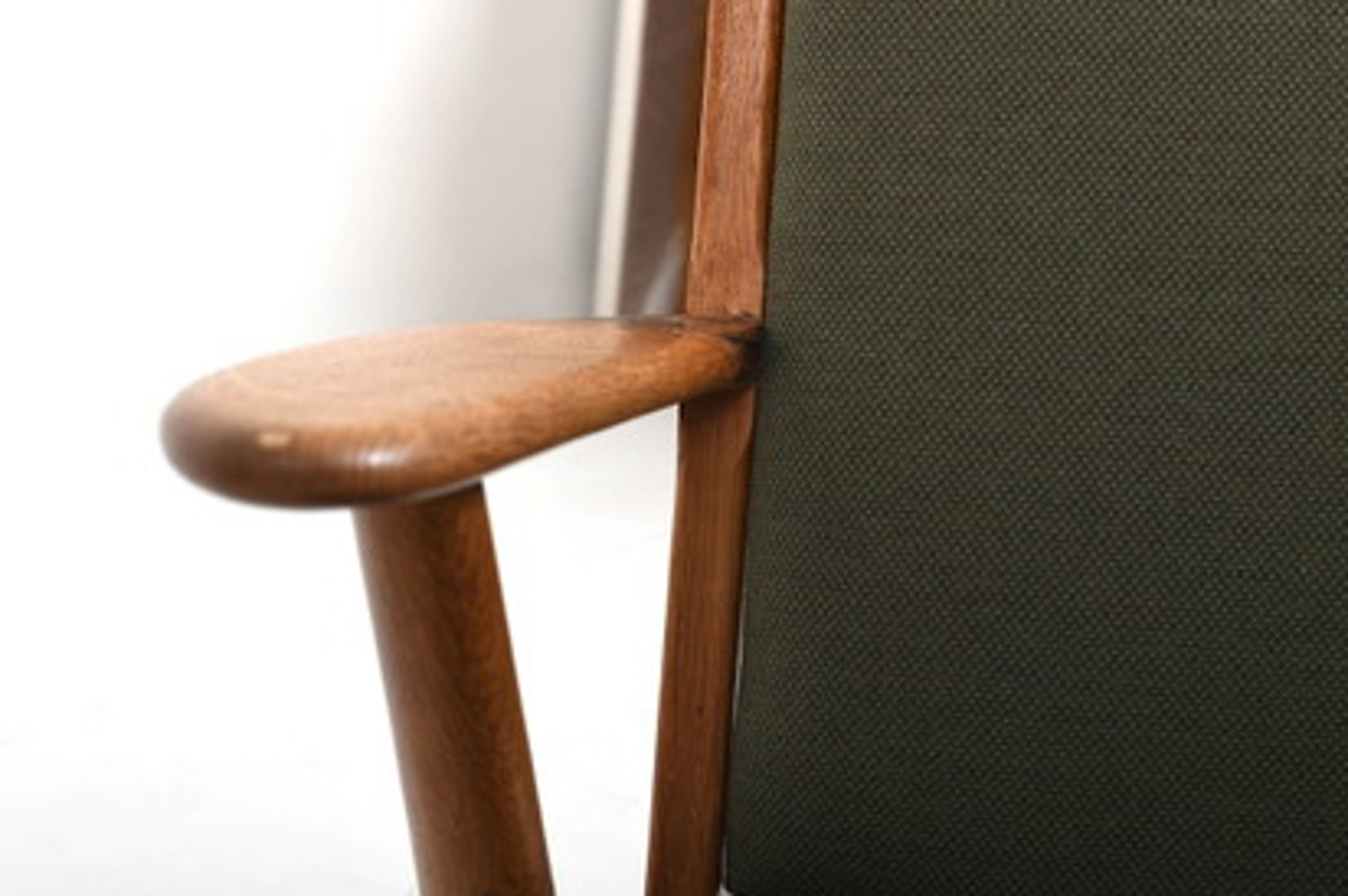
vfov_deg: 20.0
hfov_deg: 29.7
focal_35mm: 68
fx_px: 2544
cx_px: 664
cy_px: 505
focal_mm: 50
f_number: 9
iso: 160
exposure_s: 1/250
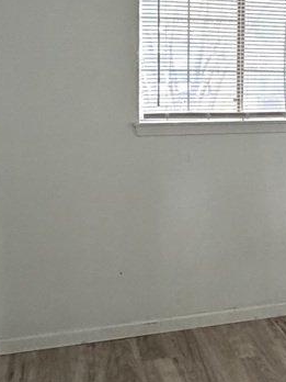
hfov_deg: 23.7
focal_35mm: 58
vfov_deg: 32.8
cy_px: 112
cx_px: 313
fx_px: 639
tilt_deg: -3.4
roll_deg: -0.5
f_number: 2.2
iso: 640
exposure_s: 1/60
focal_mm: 2.22
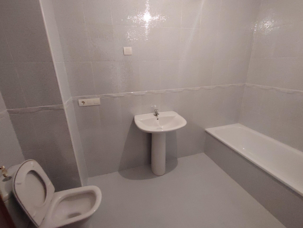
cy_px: 114
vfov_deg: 74.7
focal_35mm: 17
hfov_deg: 91.0
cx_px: 152
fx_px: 149
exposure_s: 1/25
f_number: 2.2
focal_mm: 1.43
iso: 742
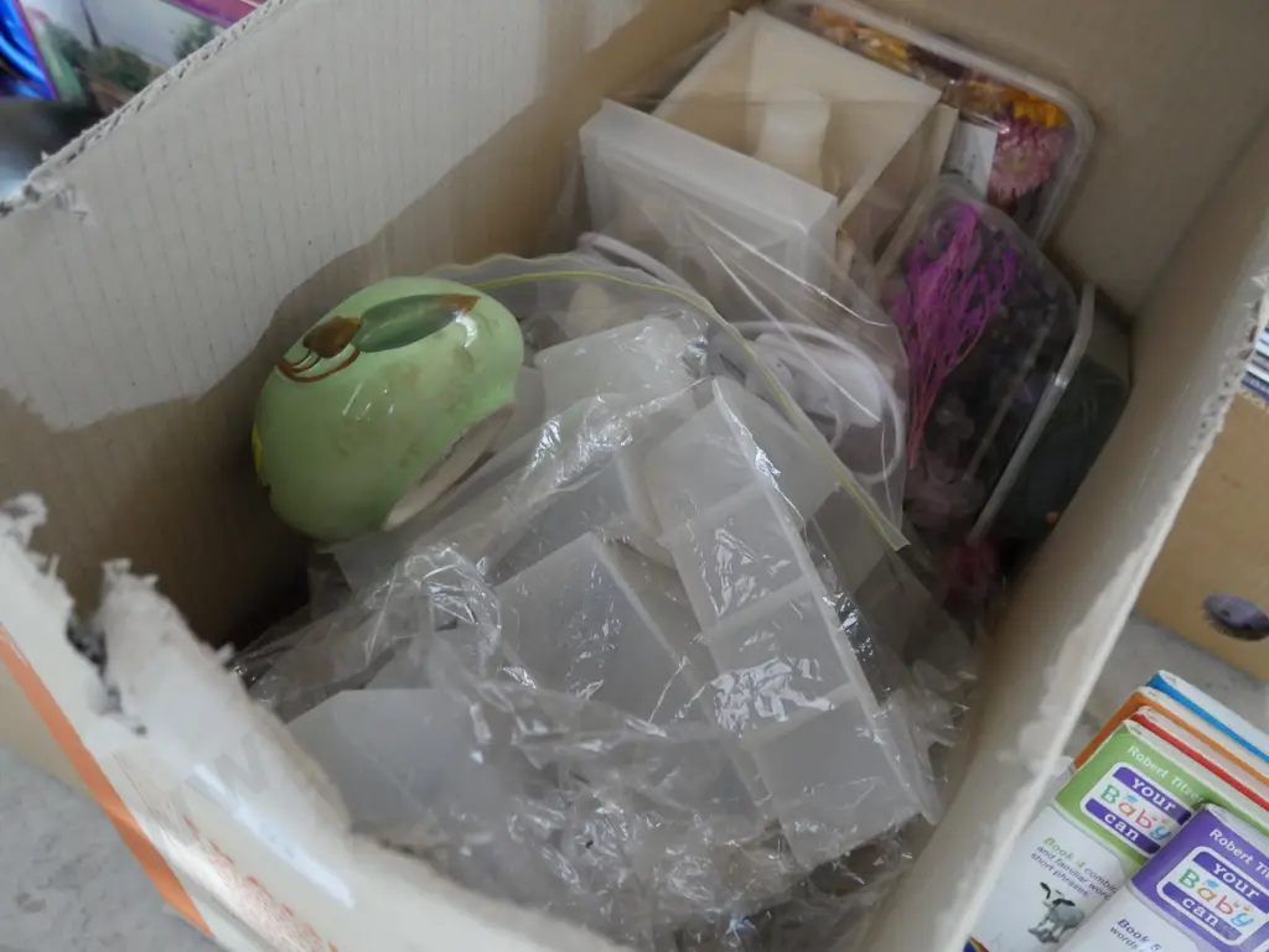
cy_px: 476
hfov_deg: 53.9
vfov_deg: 41.8
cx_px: 634
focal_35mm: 34
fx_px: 1247
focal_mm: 17
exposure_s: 1/20
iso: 3200
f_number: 4
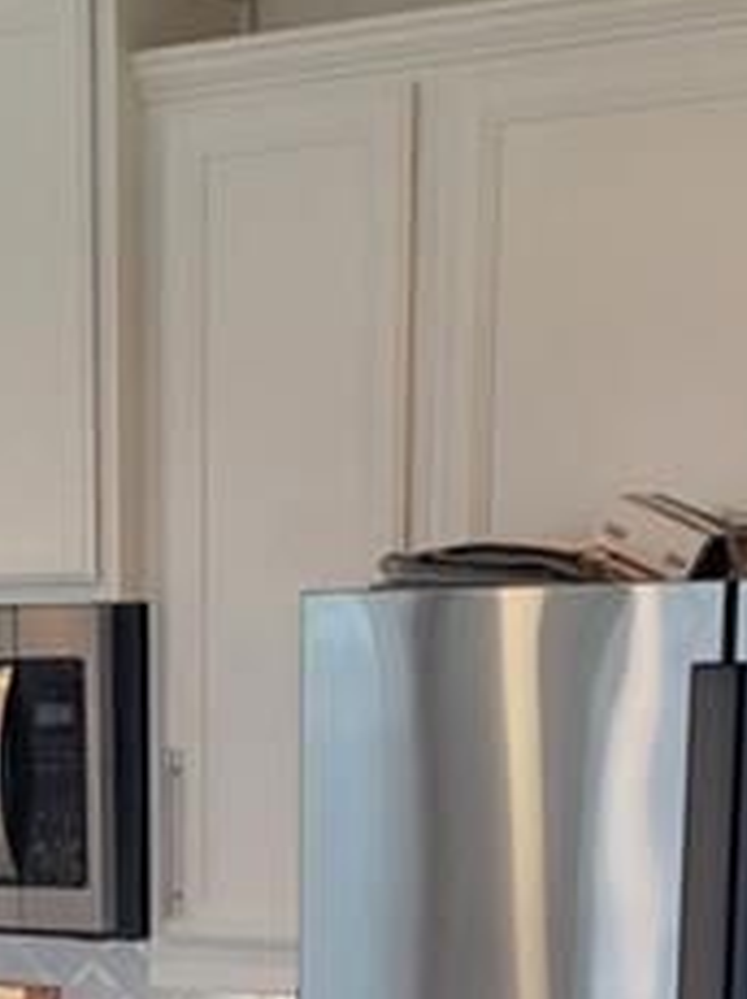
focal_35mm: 87
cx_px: 22
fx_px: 2508
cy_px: 1160
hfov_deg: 16.6
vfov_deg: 21.1
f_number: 1.8
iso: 160
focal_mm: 5.4
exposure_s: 1/120
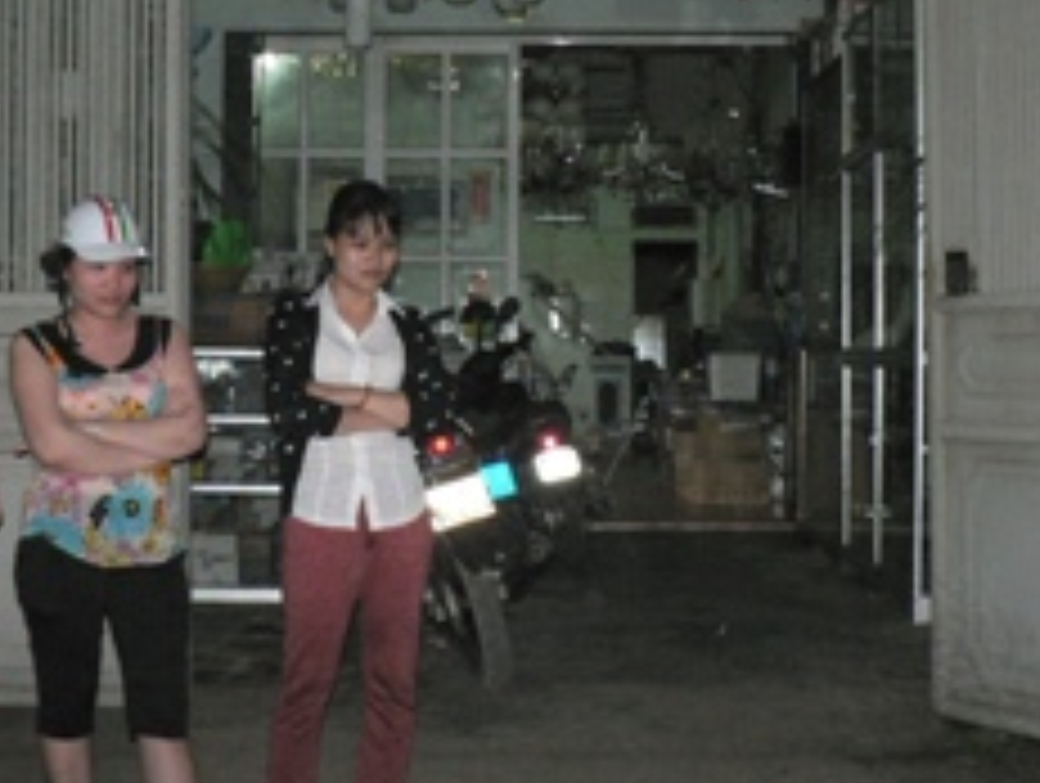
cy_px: 173
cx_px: 495
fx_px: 2016
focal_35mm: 67
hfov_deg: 28.9
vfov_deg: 21.7
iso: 400
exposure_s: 1/60
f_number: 2.8
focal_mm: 6
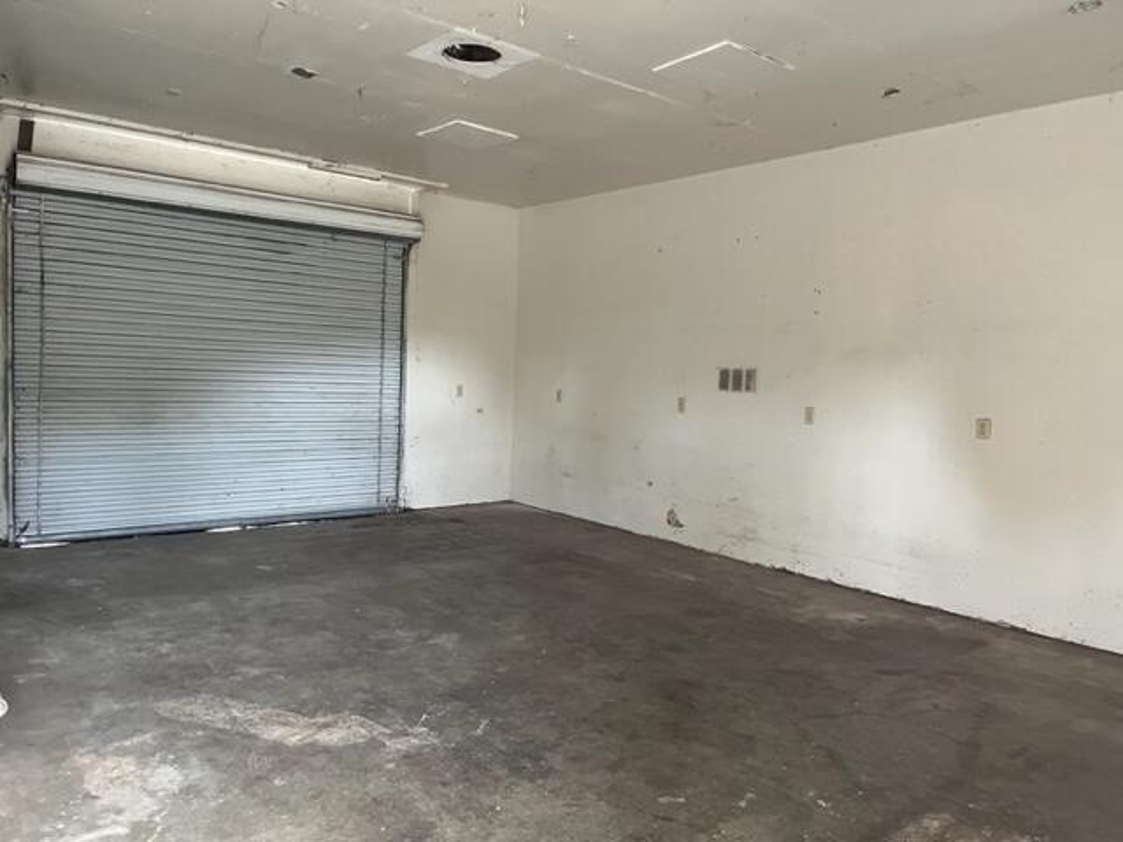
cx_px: 562
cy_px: 421
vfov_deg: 53.1
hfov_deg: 67.3
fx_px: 843
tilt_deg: -4.4
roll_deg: -2.2
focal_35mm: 26
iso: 500
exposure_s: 1/60
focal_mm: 5.1
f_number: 1.6
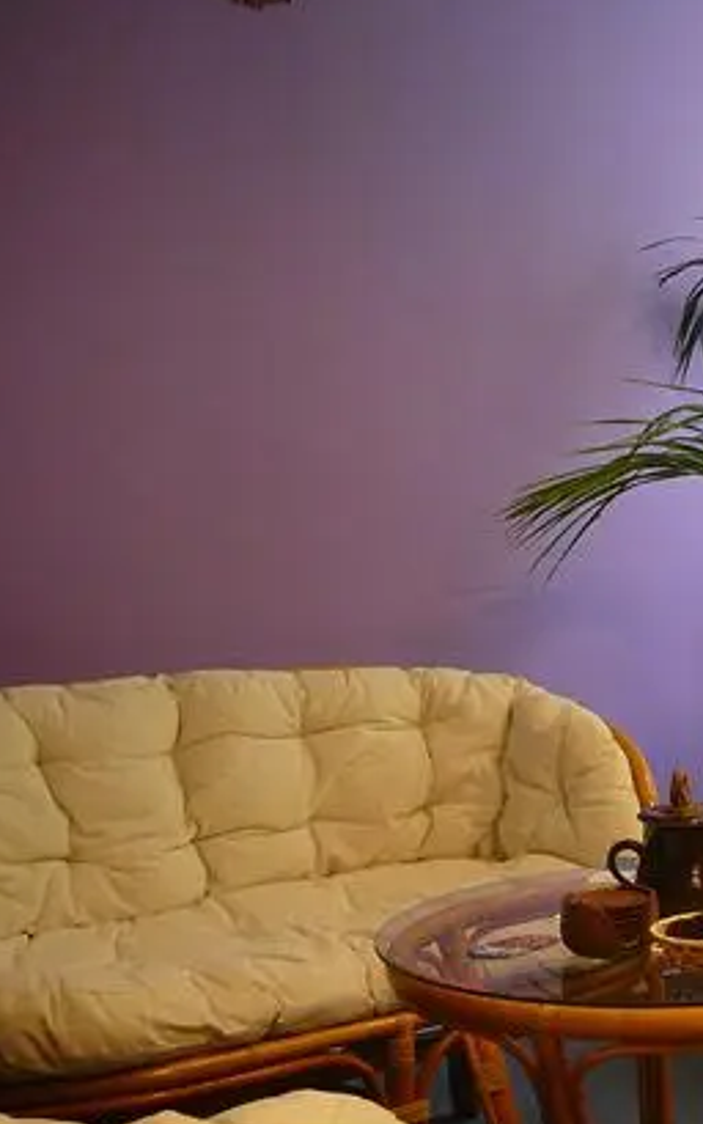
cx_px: 835
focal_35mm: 58
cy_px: 473
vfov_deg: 35.0
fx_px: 1776
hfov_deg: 20.9
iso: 200
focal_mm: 5.2
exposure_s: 1/40
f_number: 2.8
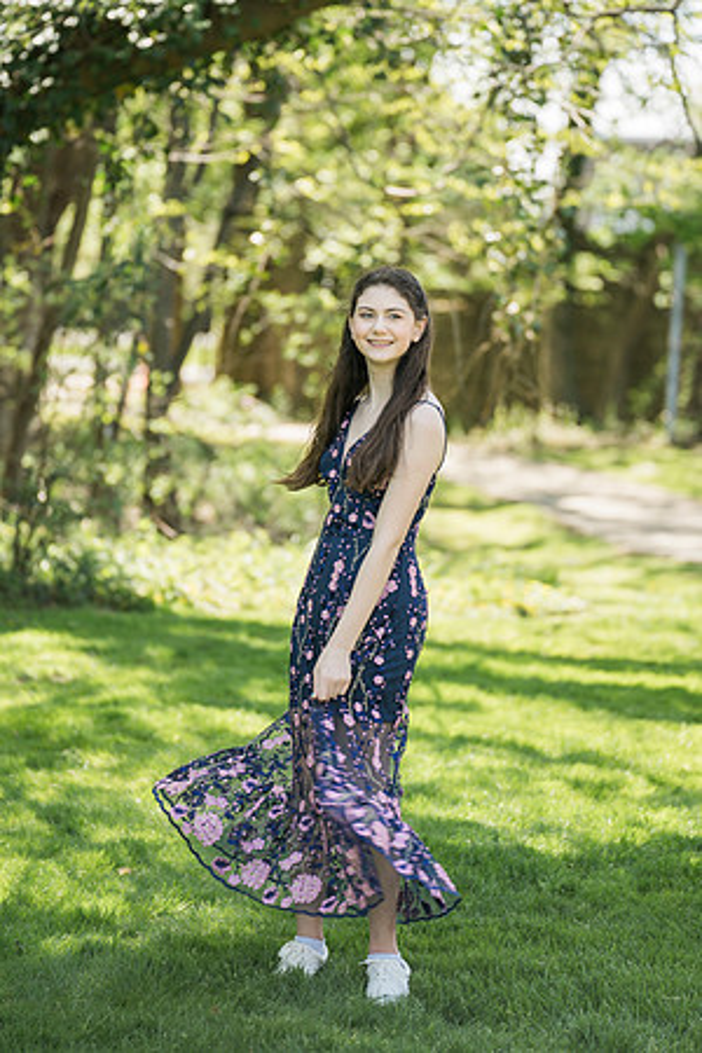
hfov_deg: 12.7
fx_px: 3159
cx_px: 351
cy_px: 526
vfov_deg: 18.9
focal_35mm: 108
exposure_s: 1/320
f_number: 2.8
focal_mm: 108
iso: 100
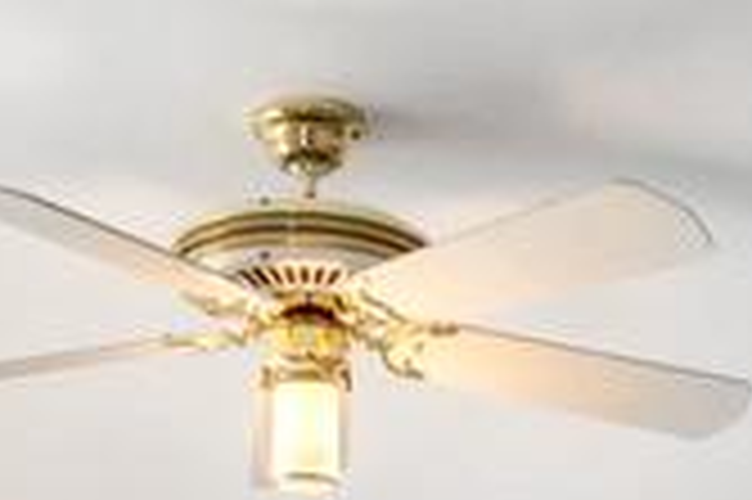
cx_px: 531
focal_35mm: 92
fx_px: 1920
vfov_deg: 12.8
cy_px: 1029
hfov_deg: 22.0
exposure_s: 1/5
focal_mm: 10
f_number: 8
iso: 800
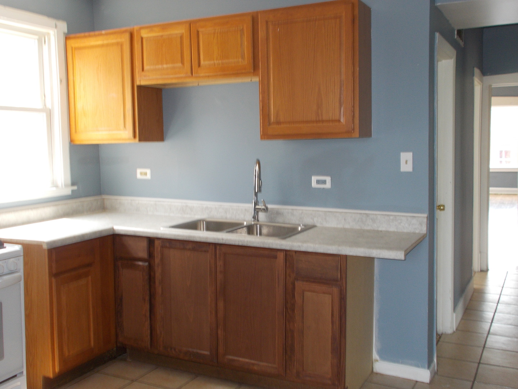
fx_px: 584
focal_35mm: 39
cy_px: 194
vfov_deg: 36.8
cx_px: 259
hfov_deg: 47.9
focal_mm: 6.9
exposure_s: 1/30
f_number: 3.9
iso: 125
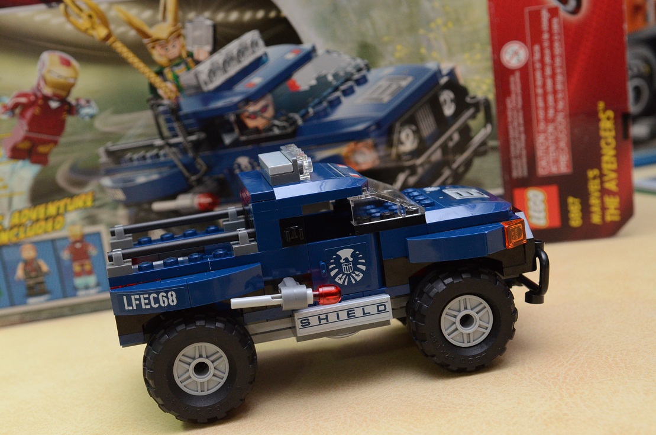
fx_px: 1037
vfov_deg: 23.7
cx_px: 328
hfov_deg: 35.1
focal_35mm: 57
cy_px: 218
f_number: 5.6
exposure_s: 1/60
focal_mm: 38
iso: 1600
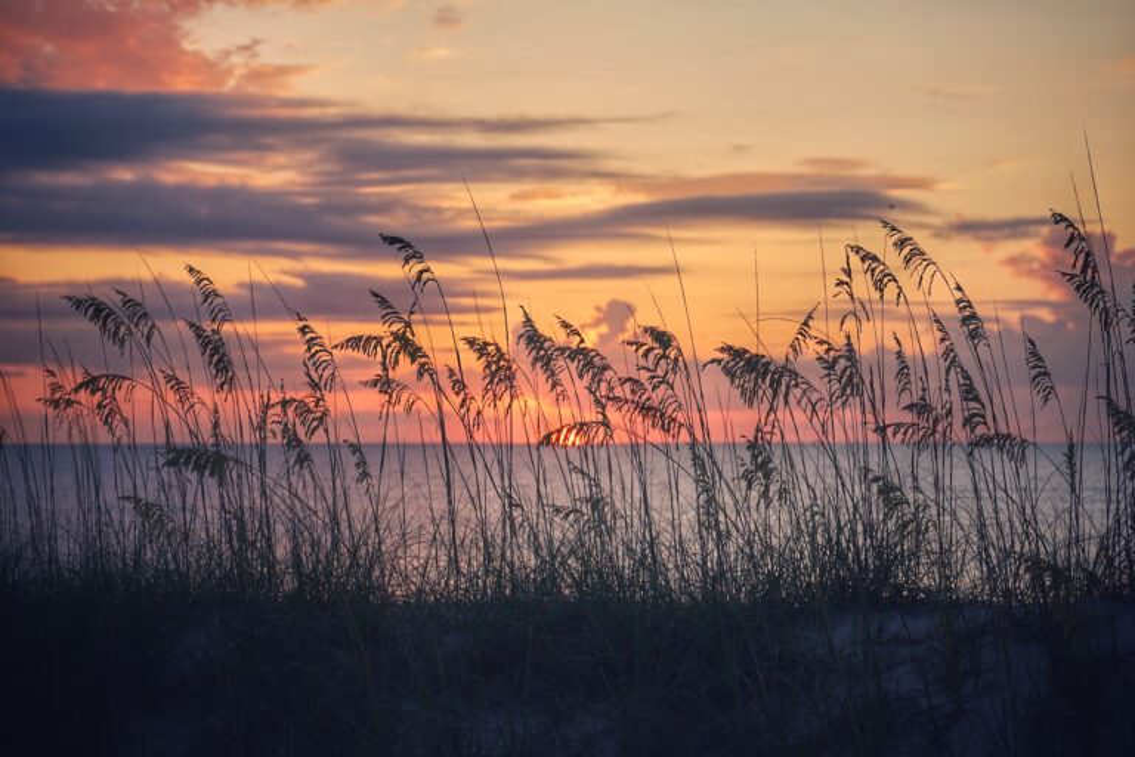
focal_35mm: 105
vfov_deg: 13.0
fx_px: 3310
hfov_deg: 19.5
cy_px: 378
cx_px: 568
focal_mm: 105
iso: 320
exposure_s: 1/400
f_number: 4.5
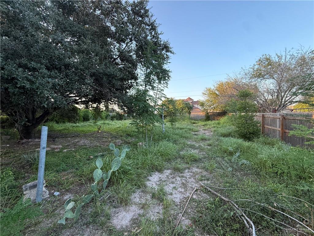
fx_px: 127
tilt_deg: -1.9
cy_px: 118
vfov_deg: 85.7
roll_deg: +0.8
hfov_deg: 102.1
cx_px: 157
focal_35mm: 14
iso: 64
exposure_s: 1/143
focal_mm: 2.22
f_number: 2.2
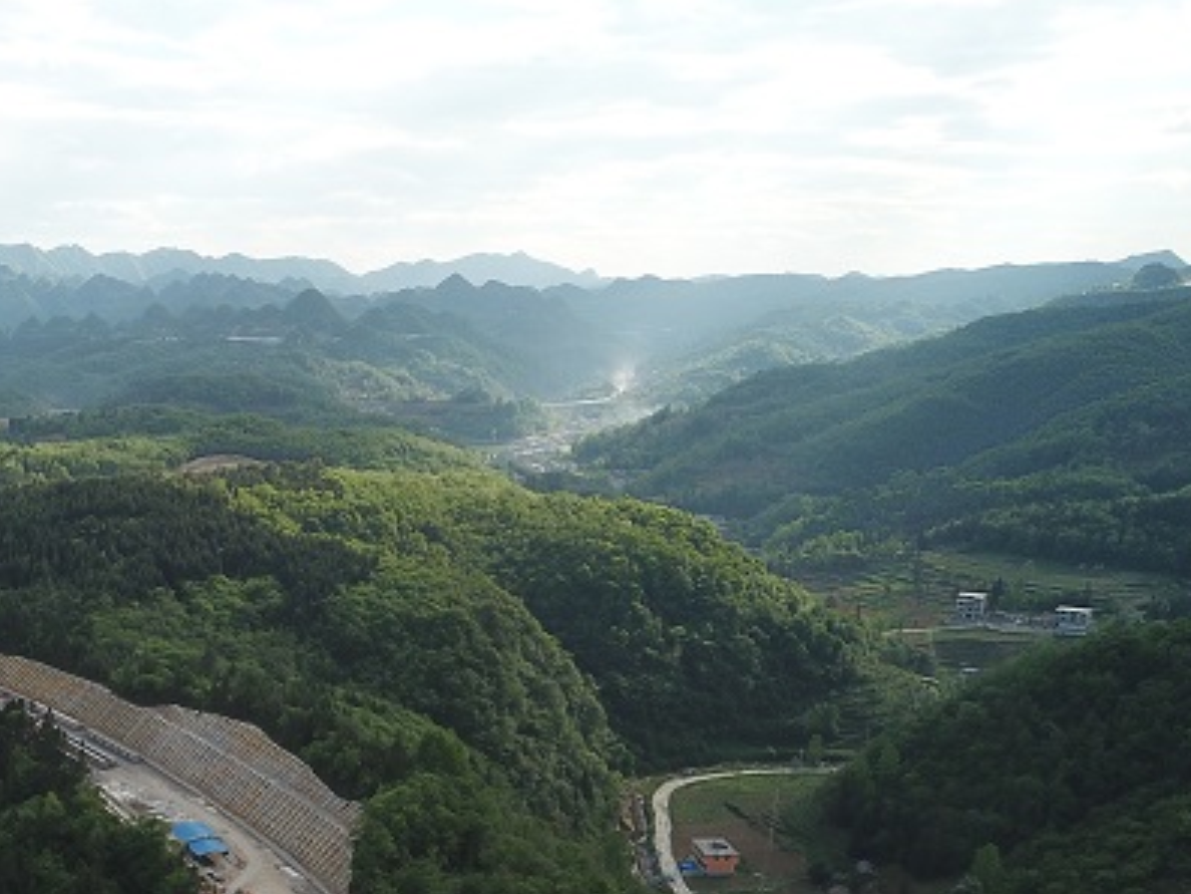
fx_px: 1583
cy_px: 679
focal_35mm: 46
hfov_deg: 39.3
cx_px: 208
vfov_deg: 30.9
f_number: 2.2
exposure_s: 1/669
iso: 100
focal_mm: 4.73
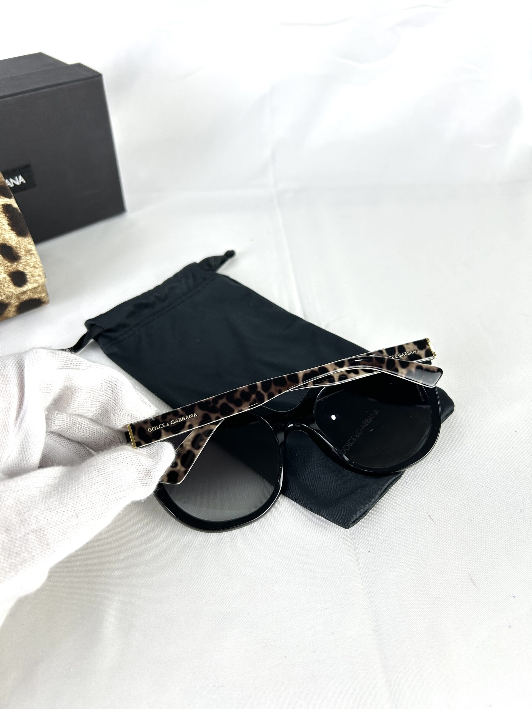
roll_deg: -2.1
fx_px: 533
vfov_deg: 67.3
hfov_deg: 53.1
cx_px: 266
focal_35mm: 26
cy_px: 354
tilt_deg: -43.6
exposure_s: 1/100
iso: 32
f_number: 1.5
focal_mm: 5.7
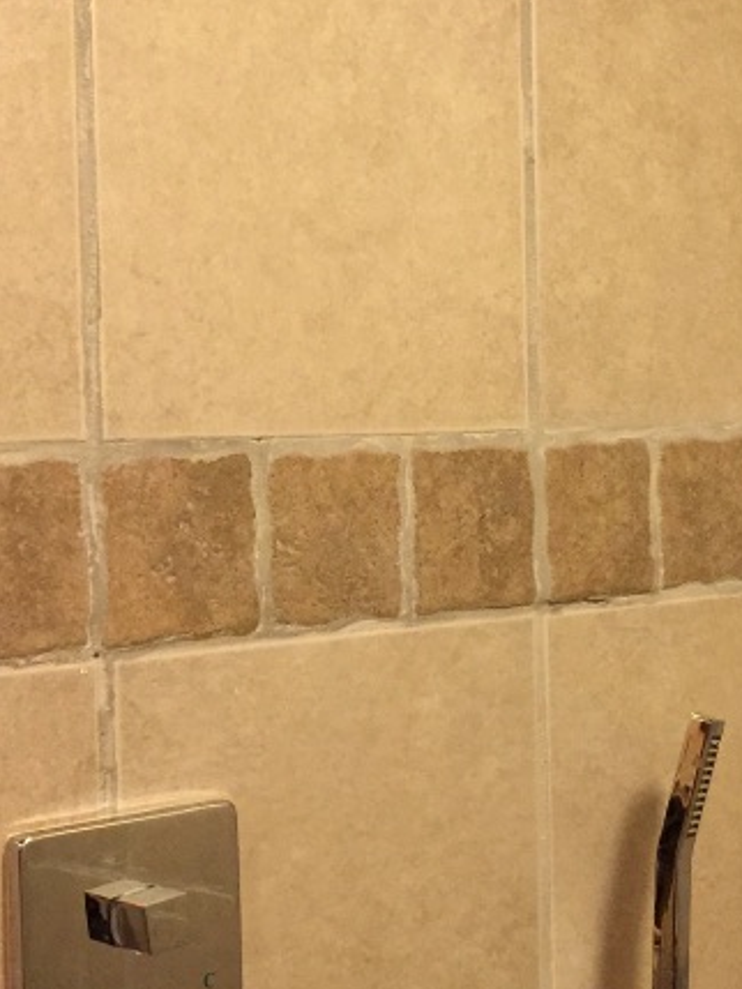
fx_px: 2057
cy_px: 500
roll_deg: +0.8
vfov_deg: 27.0
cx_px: 477
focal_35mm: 72
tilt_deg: -1.8
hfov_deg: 20.4
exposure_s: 1/10
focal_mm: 4.15
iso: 100
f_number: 2.2
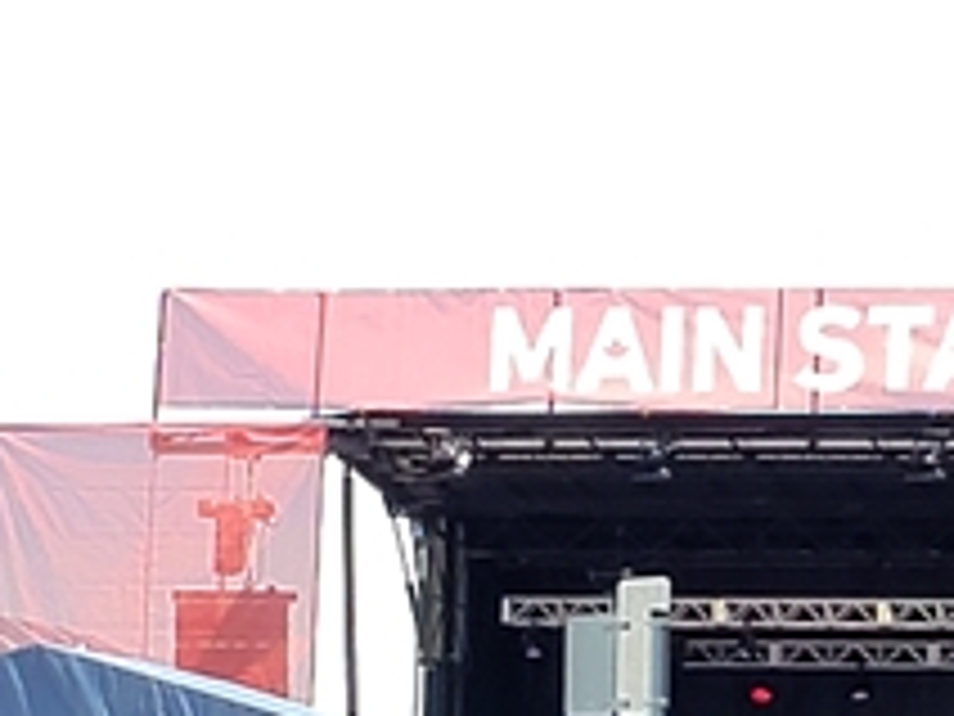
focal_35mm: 59
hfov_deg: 31.3
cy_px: 671
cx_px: 850
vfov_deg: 24.0
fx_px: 1626
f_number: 2.4
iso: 50
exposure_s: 1/324
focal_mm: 4.3
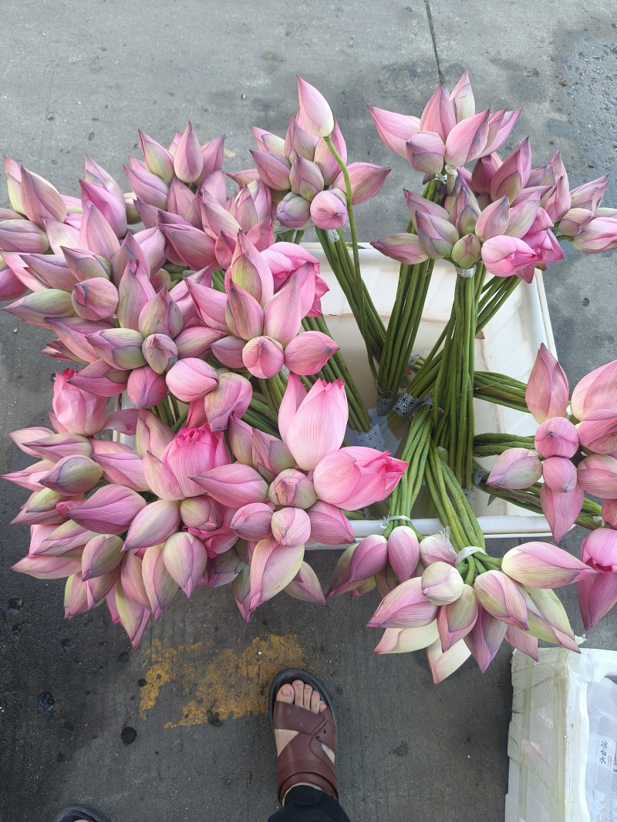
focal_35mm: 26
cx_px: 308
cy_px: 411
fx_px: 618
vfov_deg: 67.3
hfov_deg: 53.1
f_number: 1.8
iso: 125
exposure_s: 1/100
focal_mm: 4.84
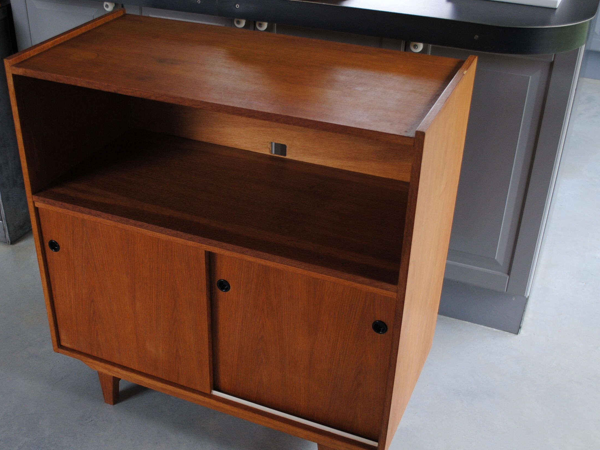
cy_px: 262
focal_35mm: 46
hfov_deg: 41.1
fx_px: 797
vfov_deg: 31.5
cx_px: 247
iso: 250
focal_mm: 24
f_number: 4
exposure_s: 1/30
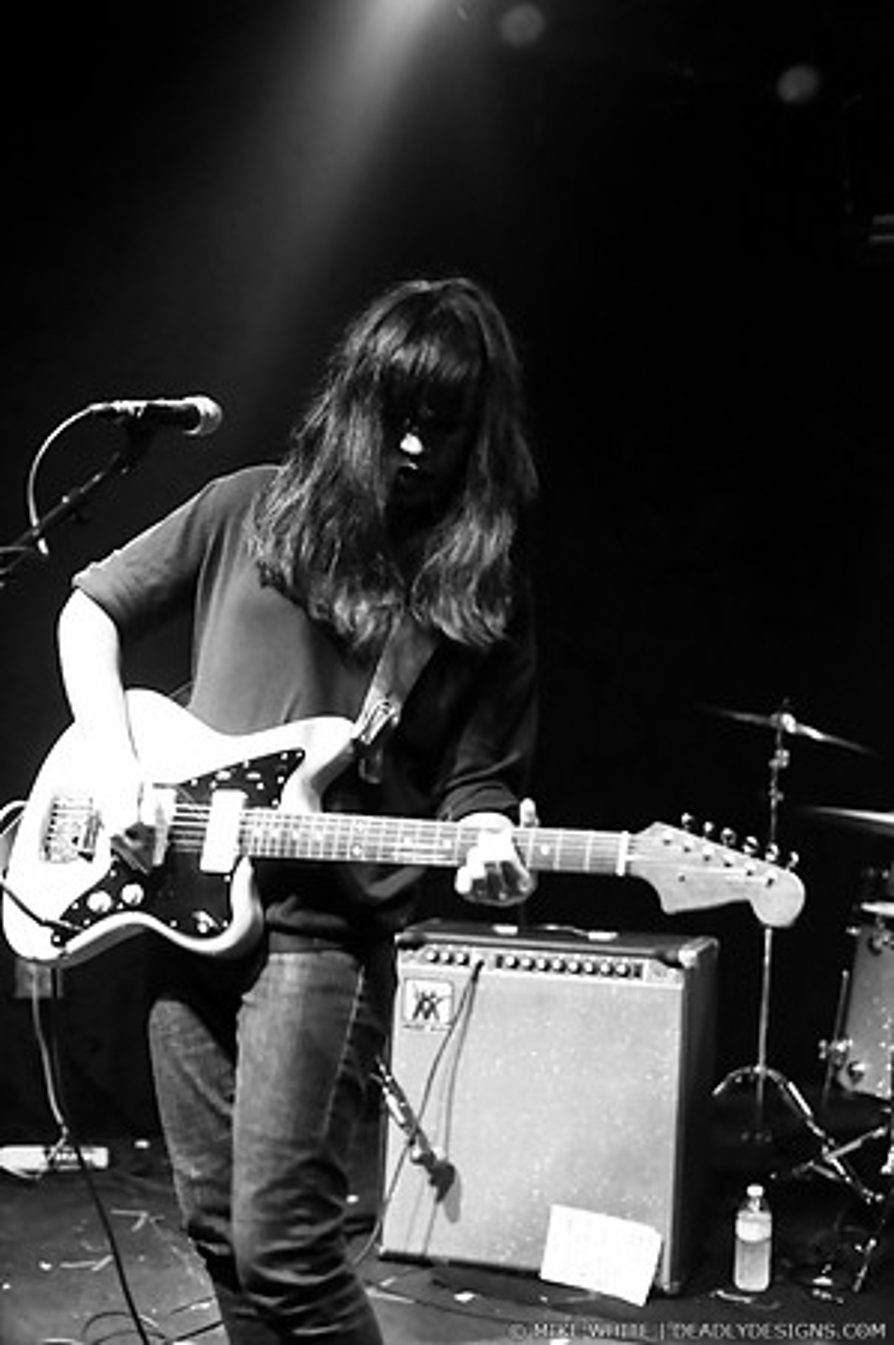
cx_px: 447
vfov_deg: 43.6
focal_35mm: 45
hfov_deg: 29.8
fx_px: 1680
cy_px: 672
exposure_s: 1/60
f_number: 1.8
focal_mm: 30
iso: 1000
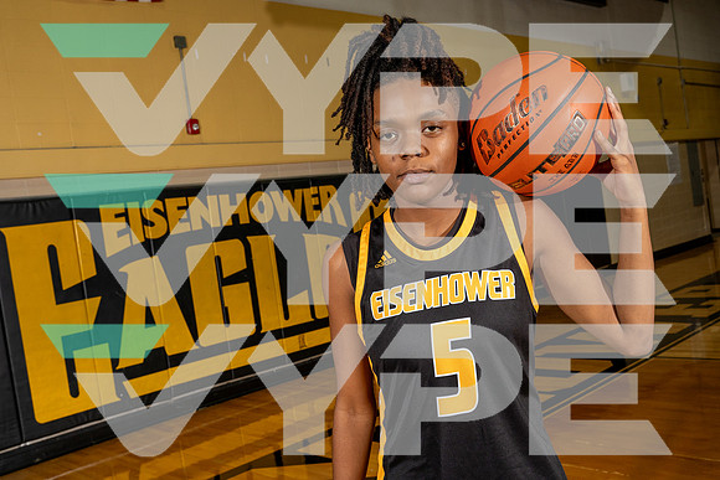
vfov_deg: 37.9
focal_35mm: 35
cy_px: 240
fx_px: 700
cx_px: 360
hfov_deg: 54.4
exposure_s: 1/250
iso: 800
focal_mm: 35
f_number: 8
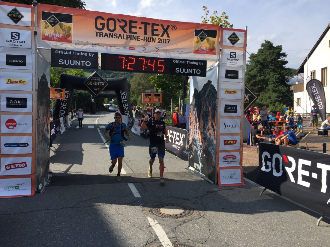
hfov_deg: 61.7
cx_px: 165
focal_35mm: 29
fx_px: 276
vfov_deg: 48.2
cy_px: 124
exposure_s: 1/1276
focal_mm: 4.15
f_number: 2.2
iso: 32
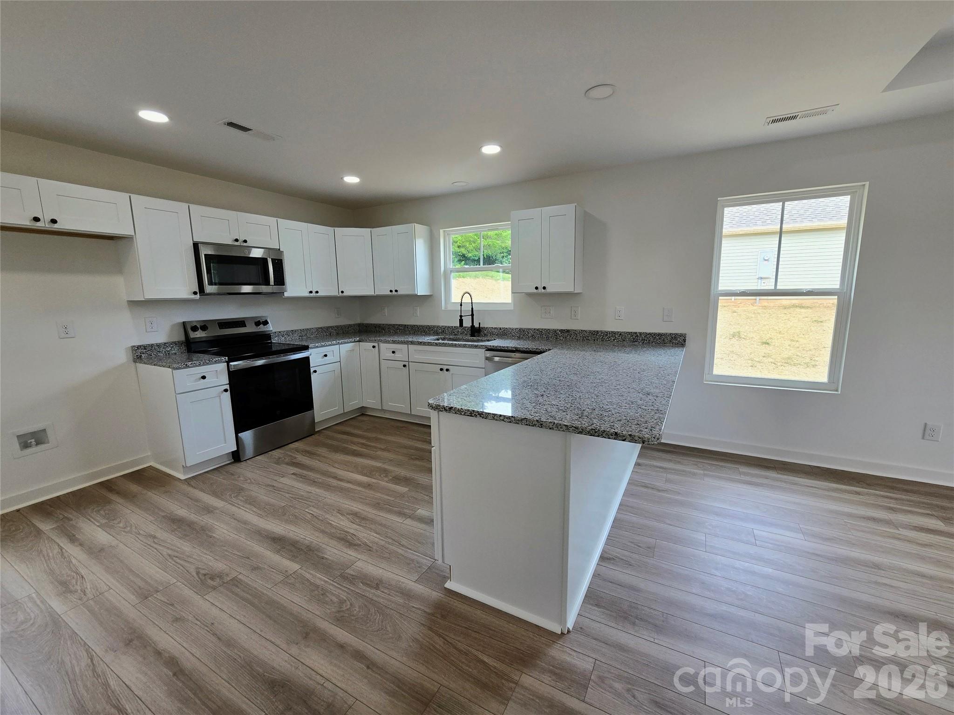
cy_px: 358
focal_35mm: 13
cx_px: 477
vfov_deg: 89.9
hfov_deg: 106.2
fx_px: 358
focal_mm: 2.2
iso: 50
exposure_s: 1/120
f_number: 2.2
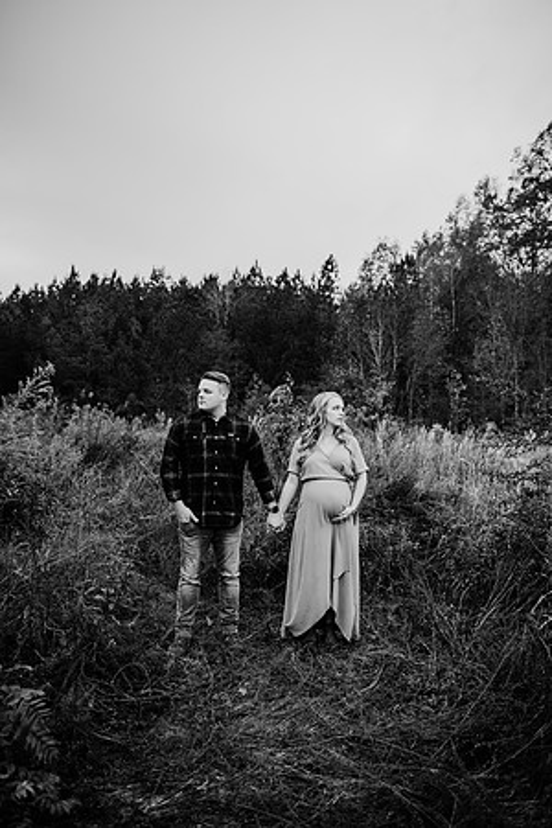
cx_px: 276
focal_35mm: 24
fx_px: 552
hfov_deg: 53.1
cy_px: 414
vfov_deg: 73.7
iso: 400
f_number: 2.5
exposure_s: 1/250
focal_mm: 24
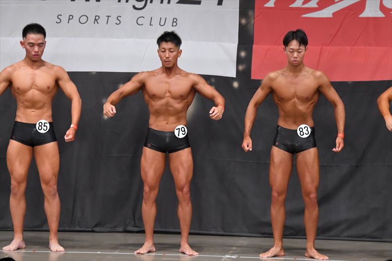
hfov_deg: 9.5
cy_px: 130
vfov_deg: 6.3
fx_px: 2362
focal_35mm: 217
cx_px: 196
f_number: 5.6
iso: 5000
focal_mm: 145
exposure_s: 1/400
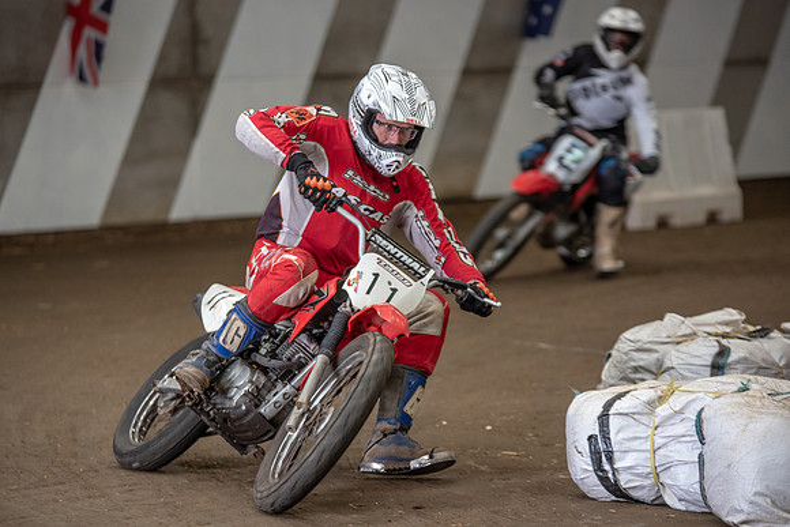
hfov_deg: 12.6
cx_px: 359
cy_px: 271
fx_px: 3590
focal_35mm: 164
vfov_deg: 8.4
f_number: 2.8
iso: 1000
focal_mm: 150
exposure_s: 1/200
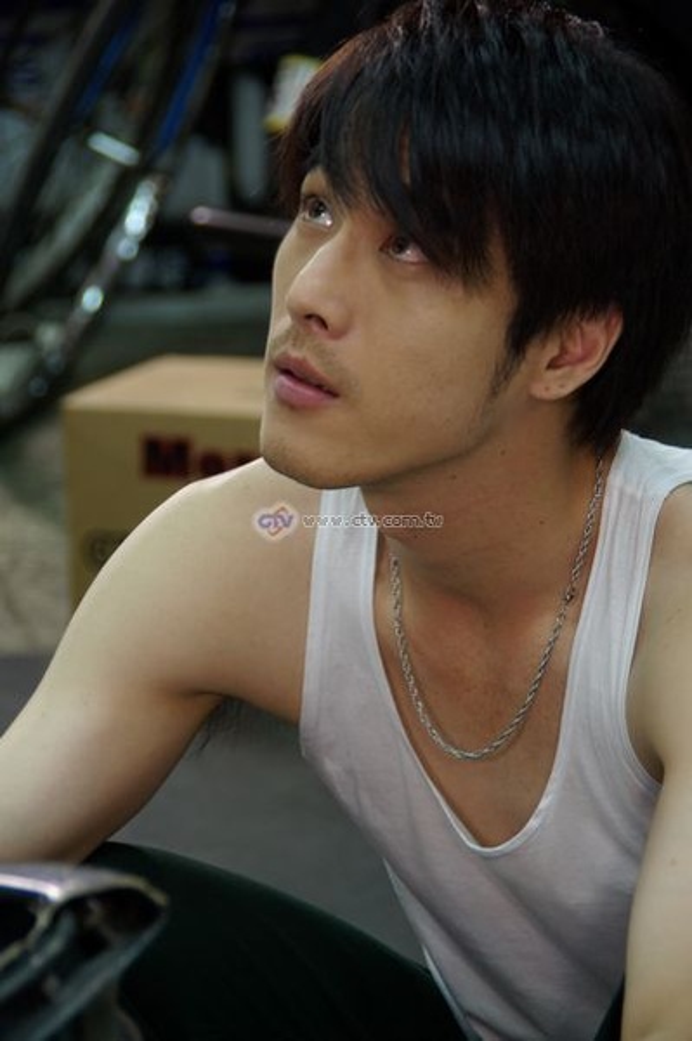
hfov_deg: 6.4
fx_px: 6181
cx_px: 346
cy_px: 520
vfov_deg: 9.6
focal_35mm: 214
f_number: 5.6
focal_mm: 142.5
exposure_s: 1/15
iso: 400
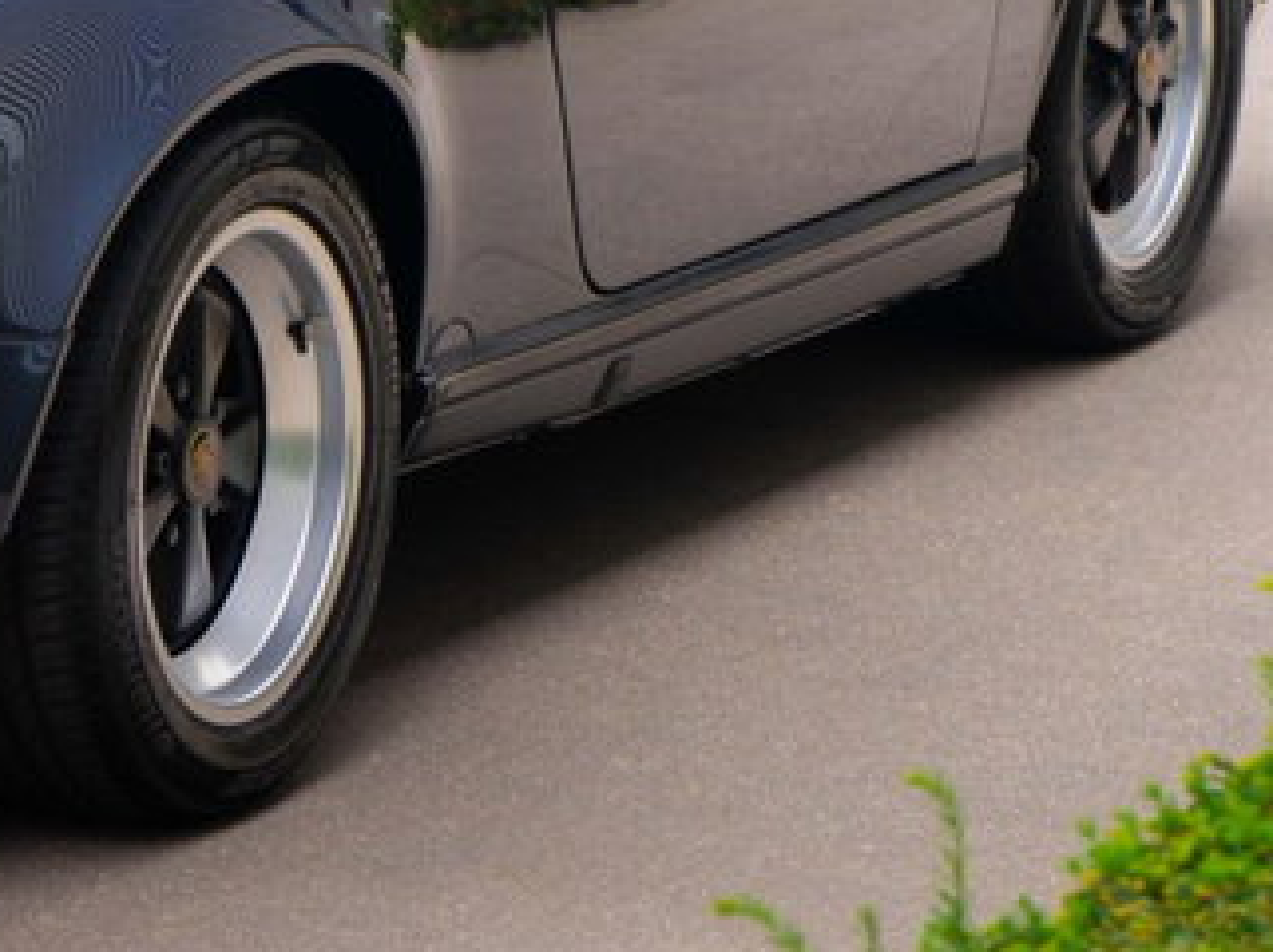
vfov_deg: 6.9
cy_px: -125
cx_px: 67
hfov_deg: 9.2
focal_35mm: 215
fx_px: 7898
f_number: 5.6
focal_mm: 70
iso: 160
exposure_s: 1/40
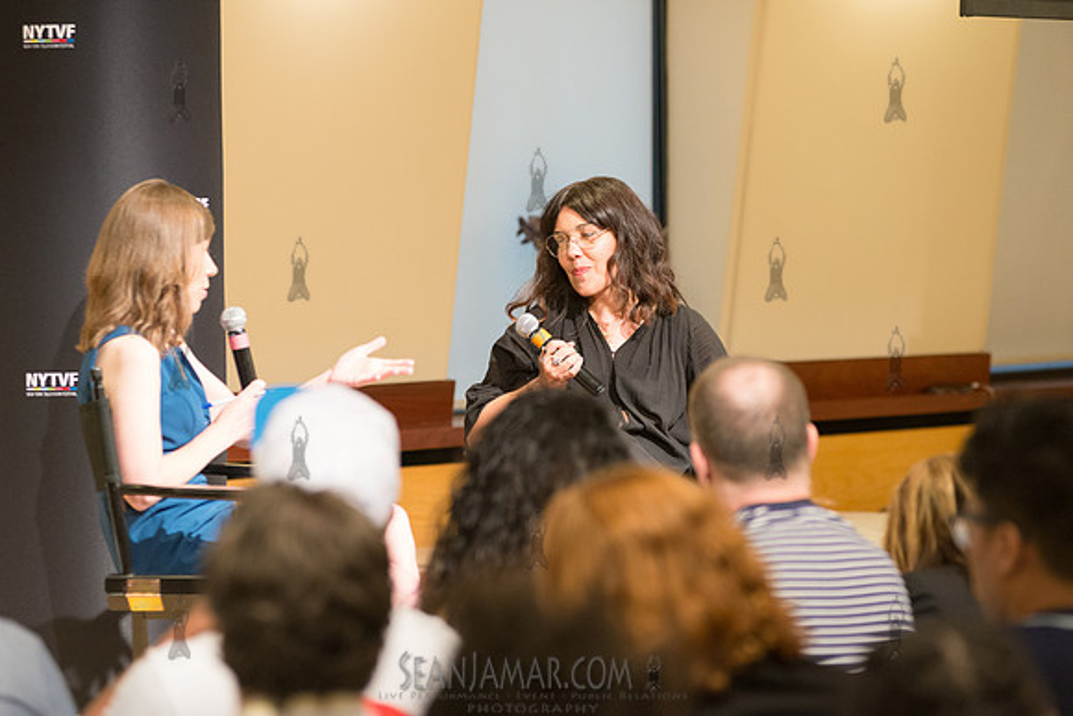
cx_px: 536
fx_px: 4025
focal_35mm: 135
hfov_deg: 15.2
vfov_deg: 10.2
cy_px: 358
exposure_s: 1/100
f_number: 4
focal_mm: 135
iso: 2500
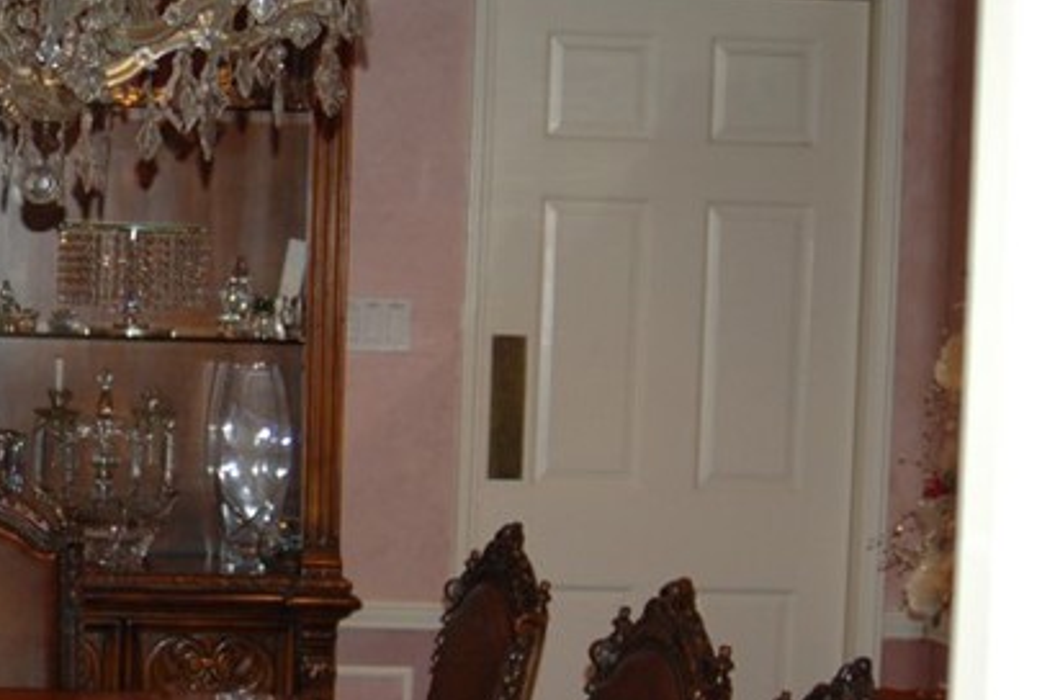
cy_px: 355
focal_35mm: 105
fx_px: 3072
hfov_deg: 18.7
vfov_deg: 13.0
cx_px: -134
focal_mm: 28
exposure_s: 1/60
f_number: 3.3
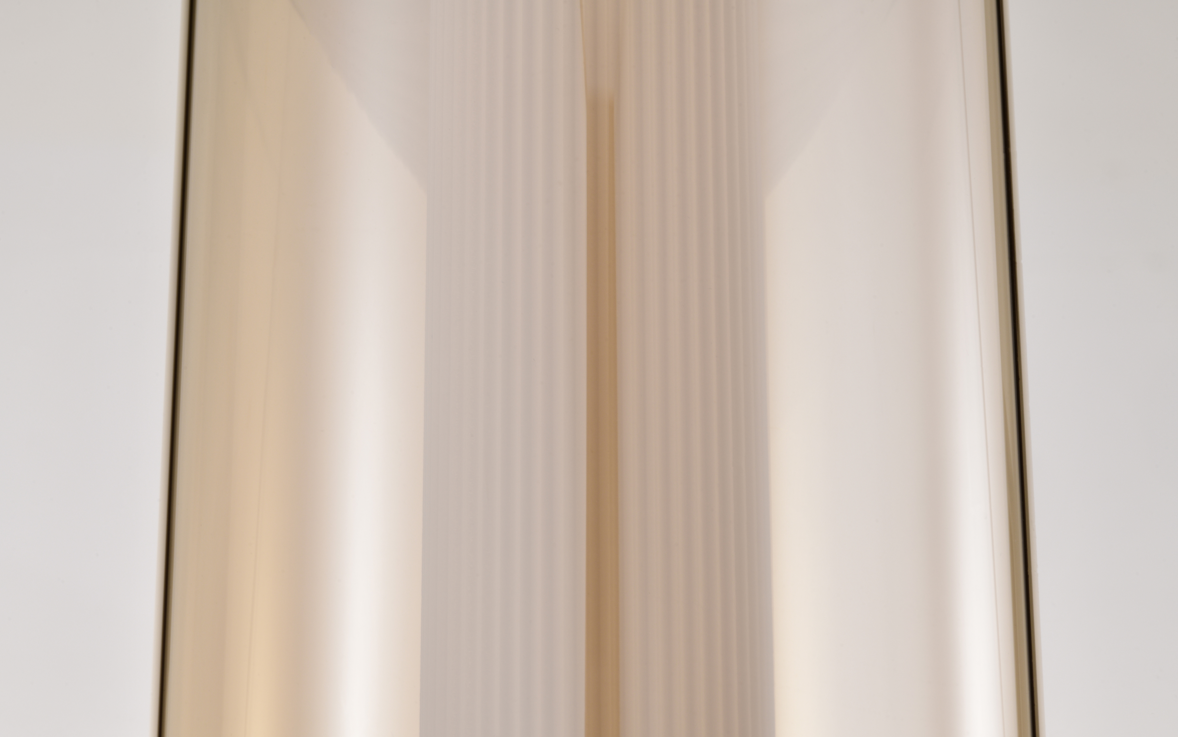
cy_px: 388
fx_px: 3275
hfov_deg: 20.4
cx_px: 589
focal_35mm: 102
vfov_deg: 12.8
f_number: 20
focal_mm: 100
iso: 160
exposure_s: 1/30
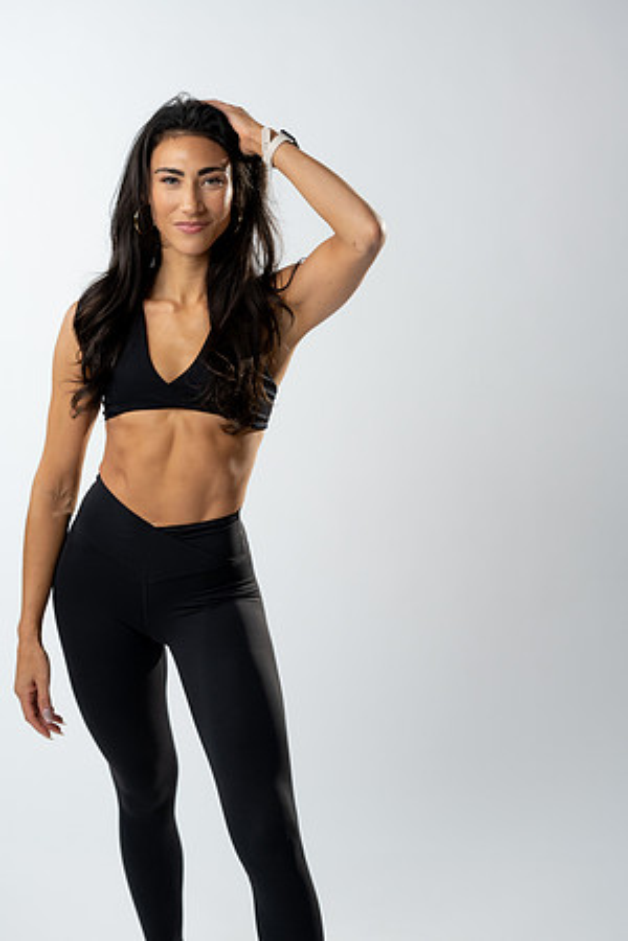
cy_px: 470
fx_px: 2224
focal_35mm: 85
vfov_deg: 23.9
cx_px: 314
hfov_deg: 16.1
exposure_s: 1/125
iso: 400
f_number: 3.5
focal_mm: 85
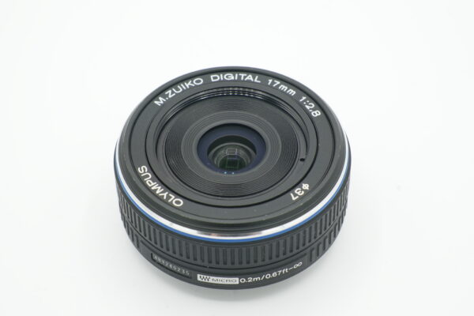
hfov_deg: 19.5
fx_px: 1382
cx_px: 237
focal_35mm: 105
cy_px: 158
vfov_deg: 13.0
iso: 500
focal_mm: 70
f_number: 13
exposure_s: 1/100
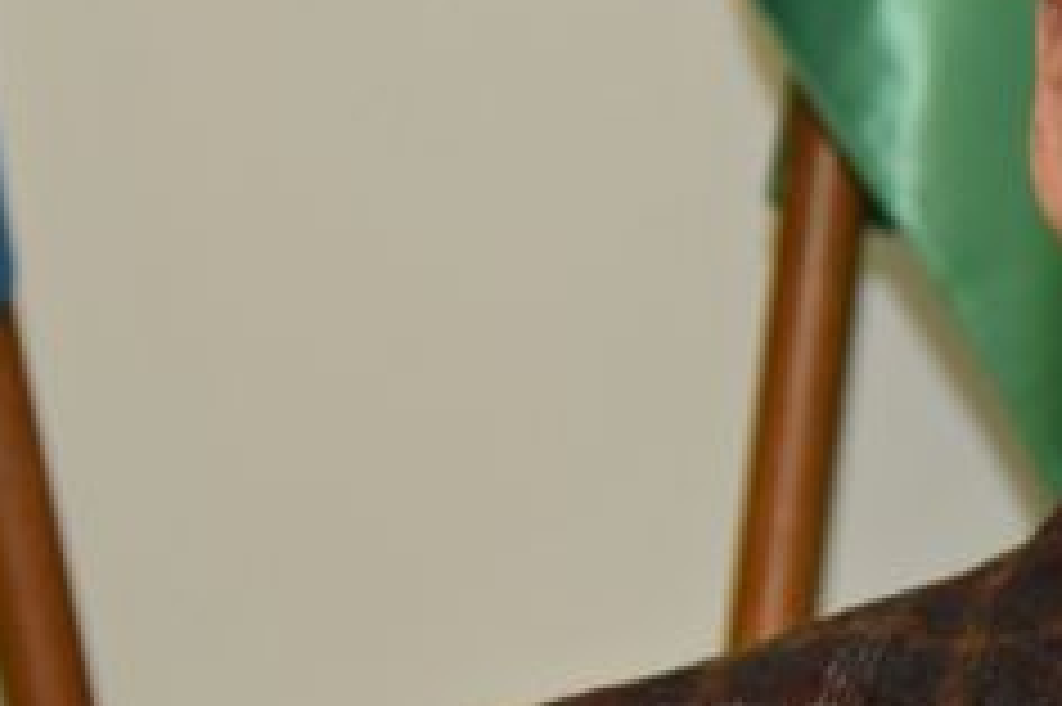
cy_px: 1176
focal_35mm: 386
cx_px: 2421
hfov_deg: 5.2
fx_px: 11379
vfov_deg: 3.5
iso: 800
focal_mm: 65
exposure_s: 1/200
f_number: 4
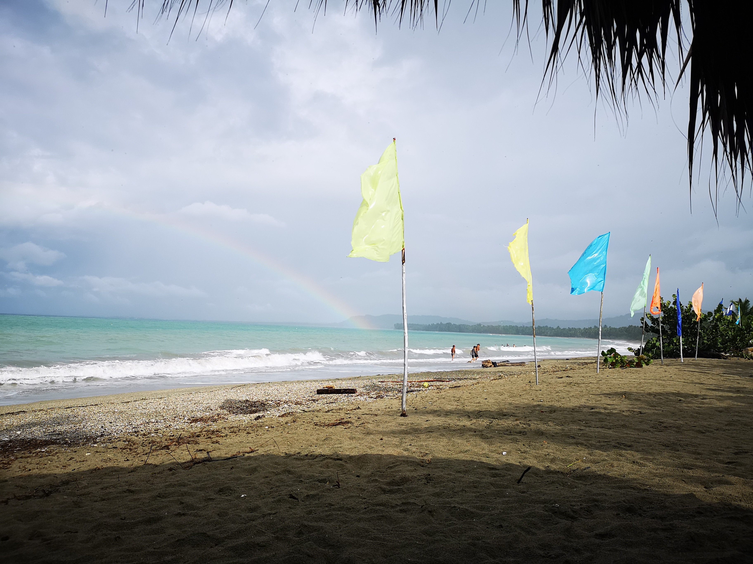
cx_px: 376
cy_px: 282
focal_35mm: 27
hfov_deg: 65.3
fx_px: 587
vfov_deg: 51.4
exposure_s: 1/2070
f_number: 1.8
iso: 50
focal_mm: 3.95
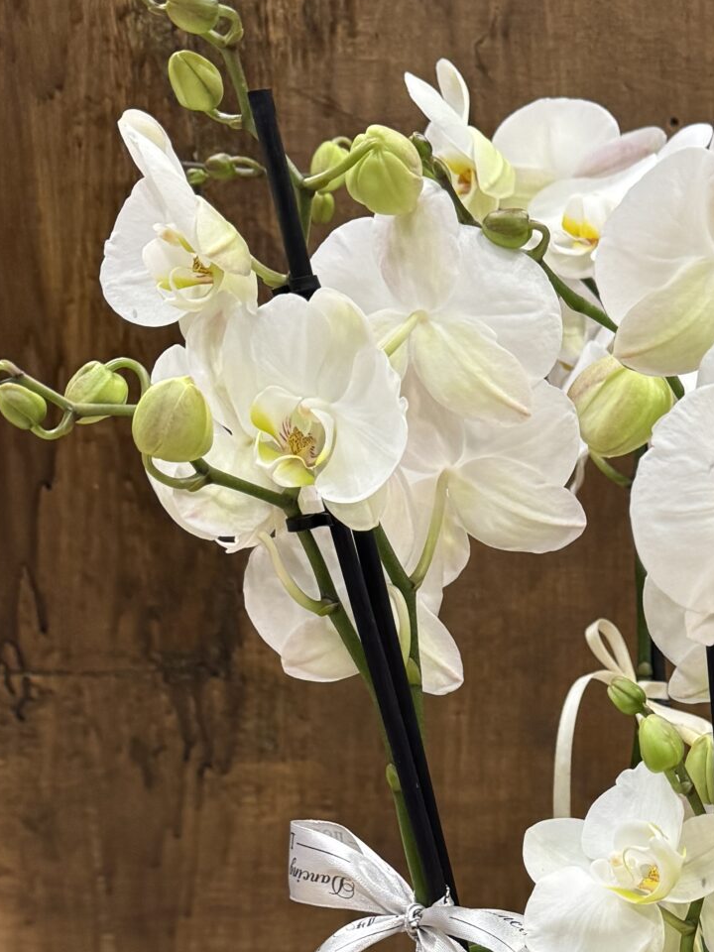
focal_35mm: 64
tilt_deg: -12.9
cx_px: 766
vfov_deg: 28.7
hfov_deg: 21.8
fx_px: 1760
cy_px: 904
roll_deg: -0.1
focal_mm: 6.76
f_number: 1.78
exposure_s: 1/50
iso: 250
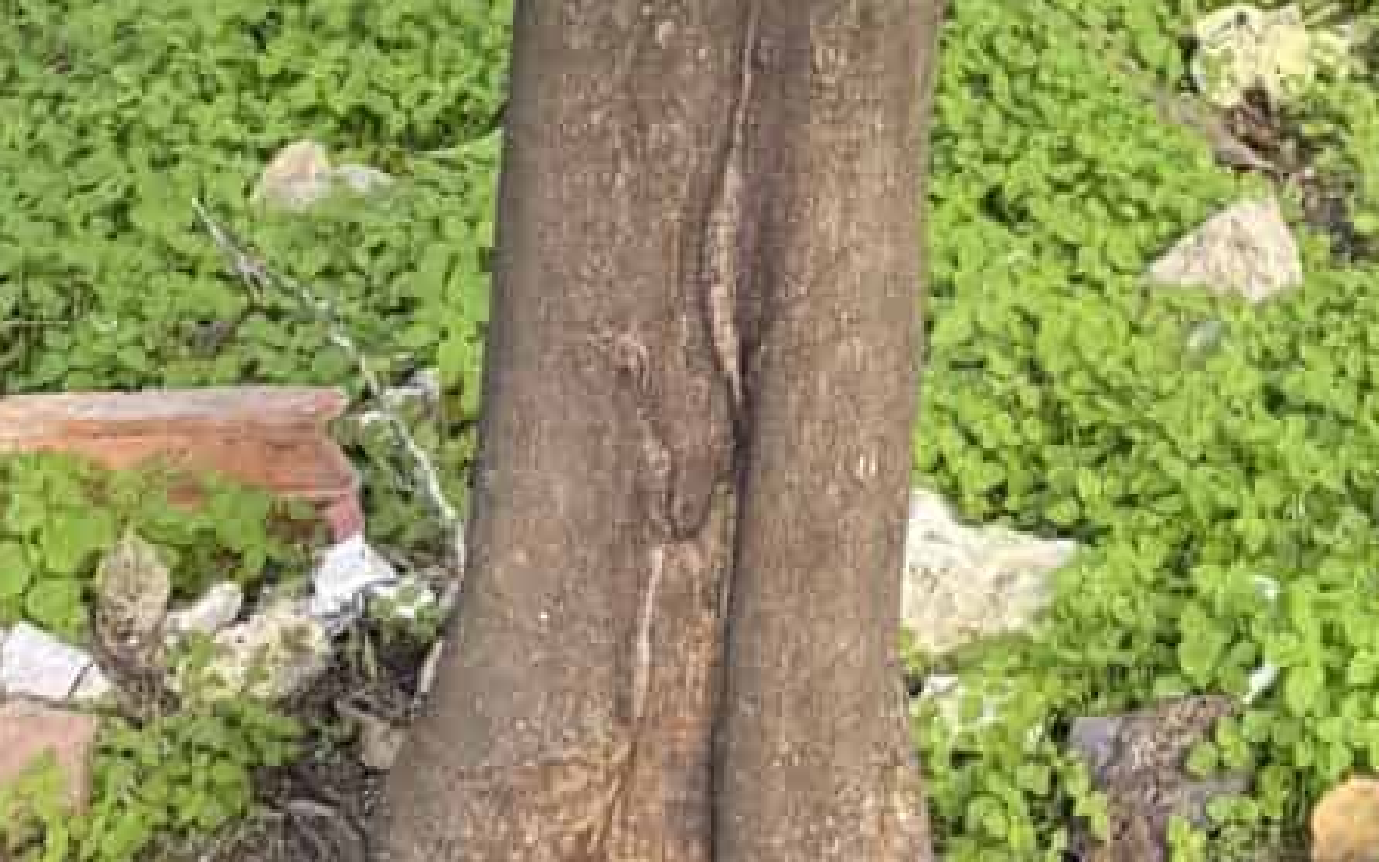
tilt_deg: +23.0
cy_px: -2991
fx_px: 5488
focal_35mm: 146
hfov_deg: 13.5
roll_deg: +3.2
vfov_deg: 6.5
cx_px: 2096
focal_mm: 6.76
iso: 50
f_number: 1.78
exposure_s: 1/134
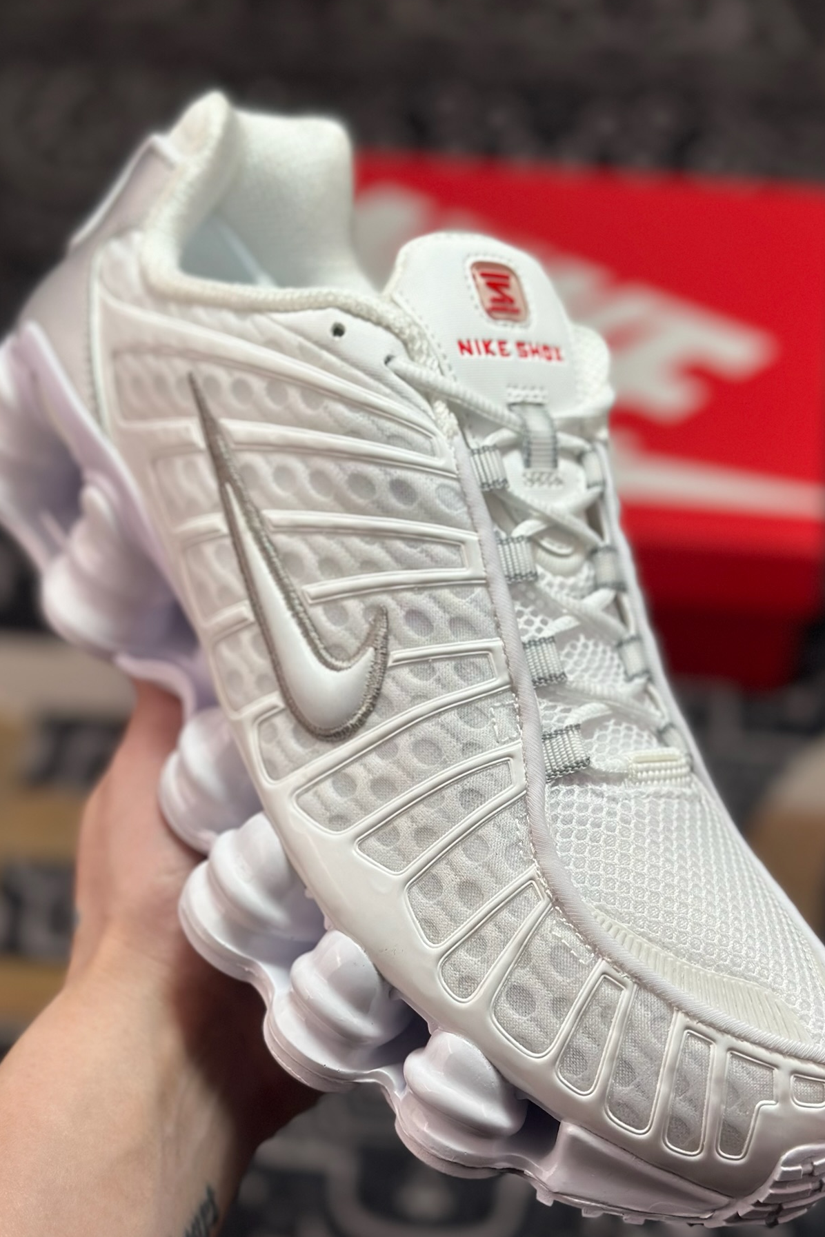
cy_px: 663
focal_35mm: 57
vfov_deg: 35.0
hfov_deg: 23.8
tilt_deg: -57.6
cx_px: 429
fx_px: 1959
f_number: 1.78
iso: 80
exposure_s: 1/2203
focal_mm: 6.86
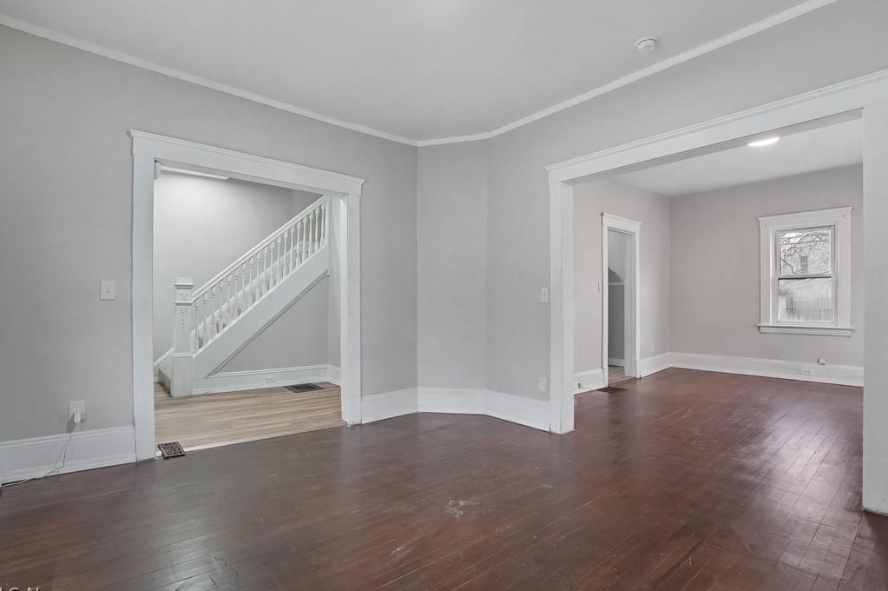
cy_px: 295
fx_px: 419
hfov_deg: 93.3
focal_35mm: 17
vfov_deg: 70.3
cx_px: 450
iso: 2500
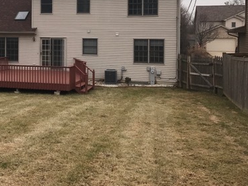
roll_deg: +0.9
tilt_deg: -2.0
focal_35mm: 48
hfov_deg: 38.2
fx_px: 344
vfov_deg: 29.6
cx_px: 49
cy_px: 37
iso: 20
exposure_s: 1/2457
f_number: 1.8
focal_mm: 3.99
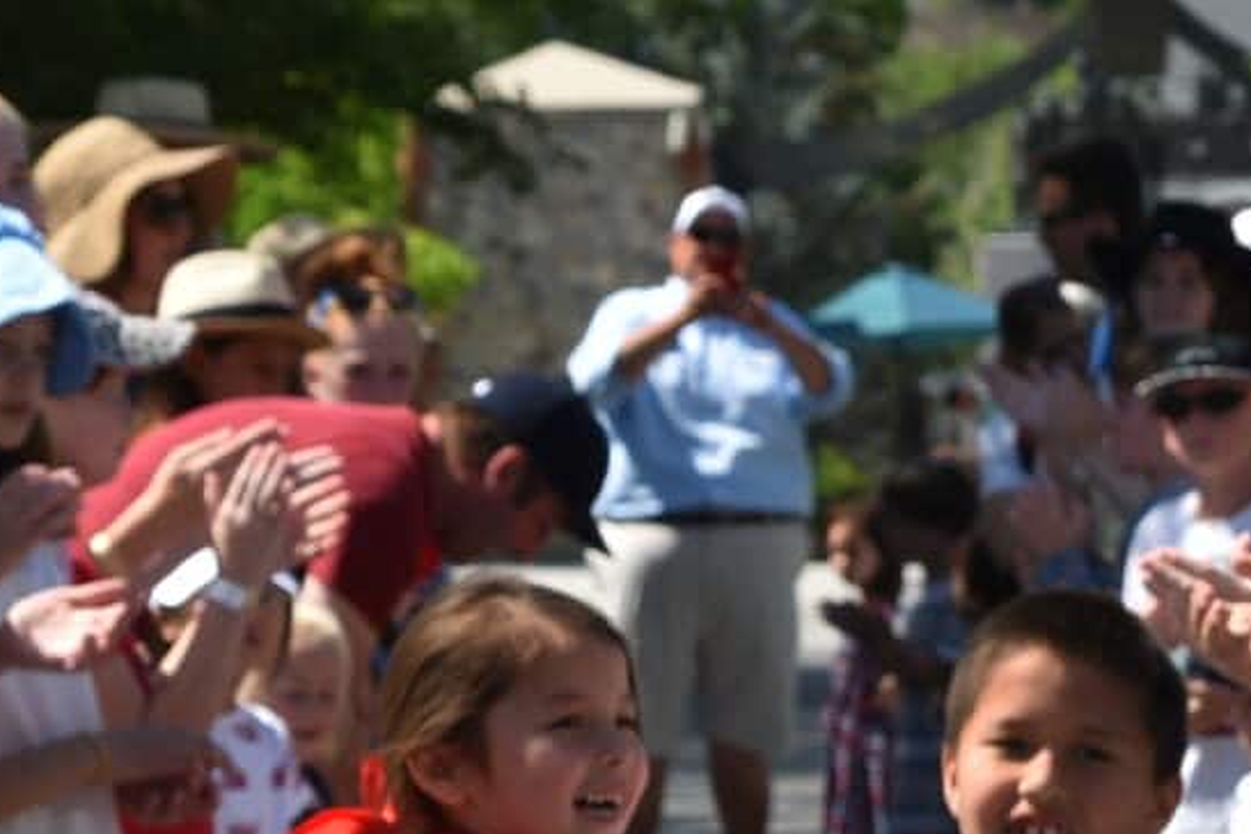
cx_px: 1175
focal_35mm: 366
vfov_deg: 3.7
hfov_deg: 5.6
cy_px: 929
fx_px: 12718
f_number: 8
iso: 320
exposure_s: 1/250
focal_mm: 78
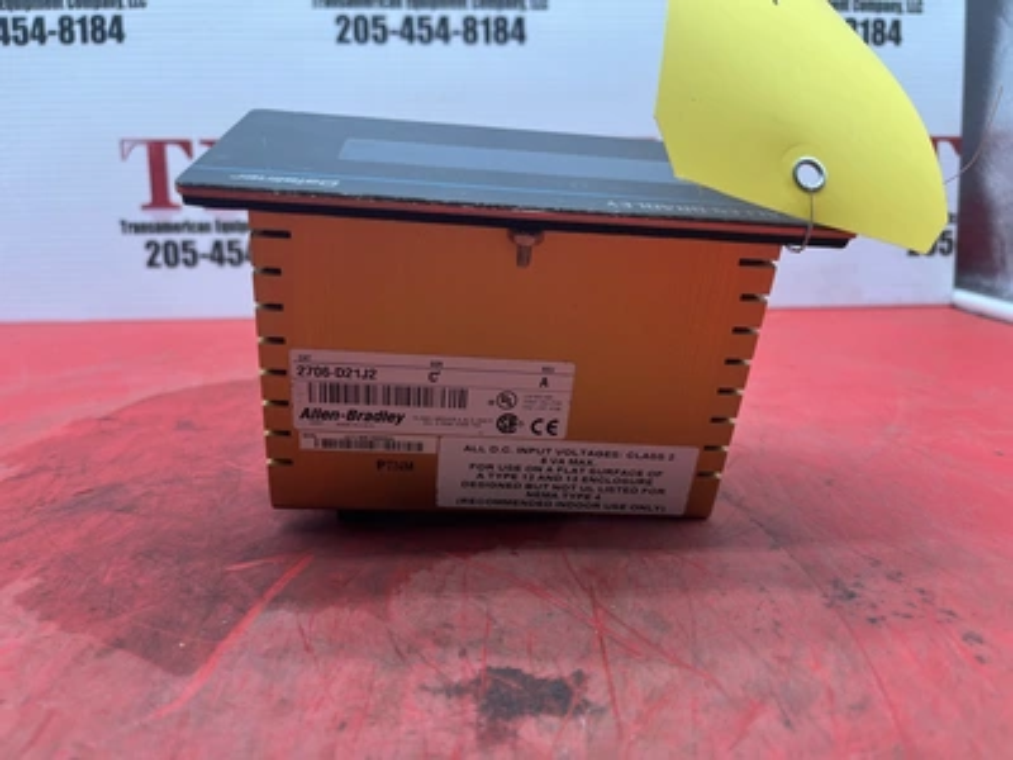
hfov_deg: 67.3
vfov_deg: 53.1
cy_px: 380
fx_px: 761
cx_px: 506
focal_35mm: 26
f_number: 1.6
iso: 40
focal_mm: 5.1
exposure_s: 1/187
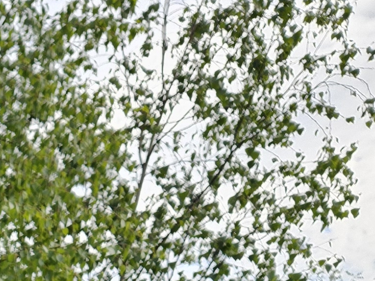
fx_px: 1300
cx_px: -328
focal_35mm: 120
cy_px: 700
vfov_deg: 10.4
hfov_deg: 14.2
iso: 25
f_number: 1.8
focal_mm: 5.4
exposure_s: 1/583
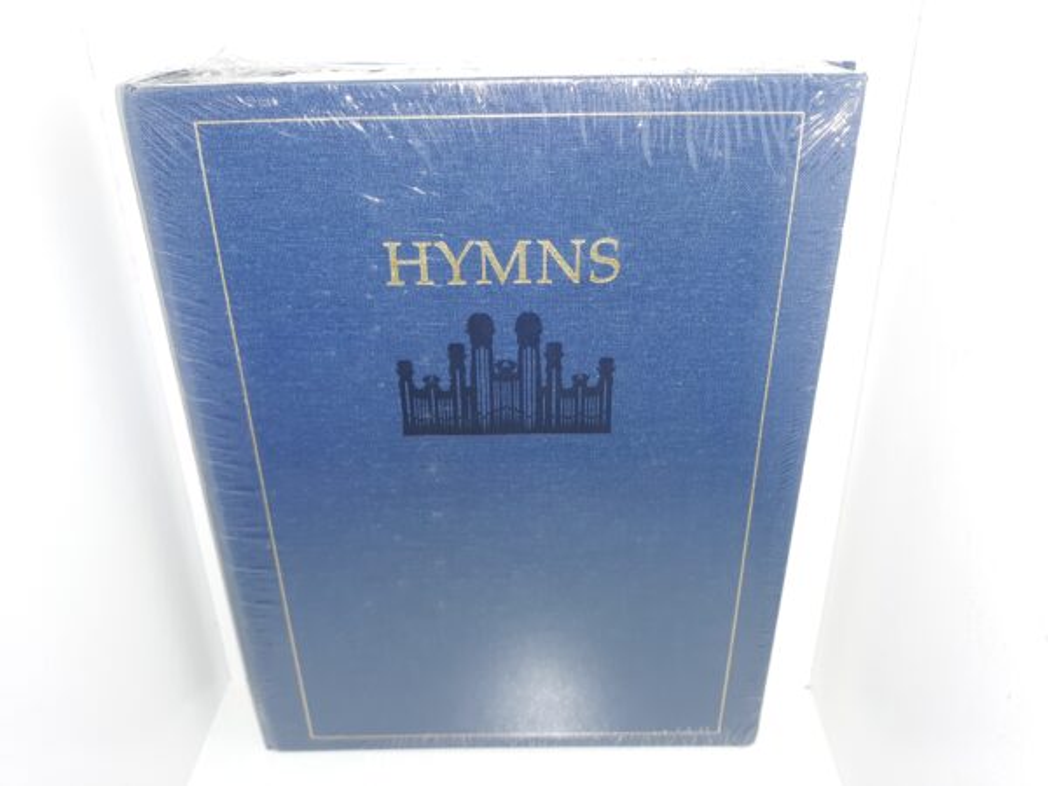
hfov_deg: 63.4
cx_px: 524
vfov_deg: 49.7
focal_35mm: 28
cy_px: 393
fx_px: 848
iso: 50
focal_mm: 3.7
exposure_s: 1/60
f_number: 1.7
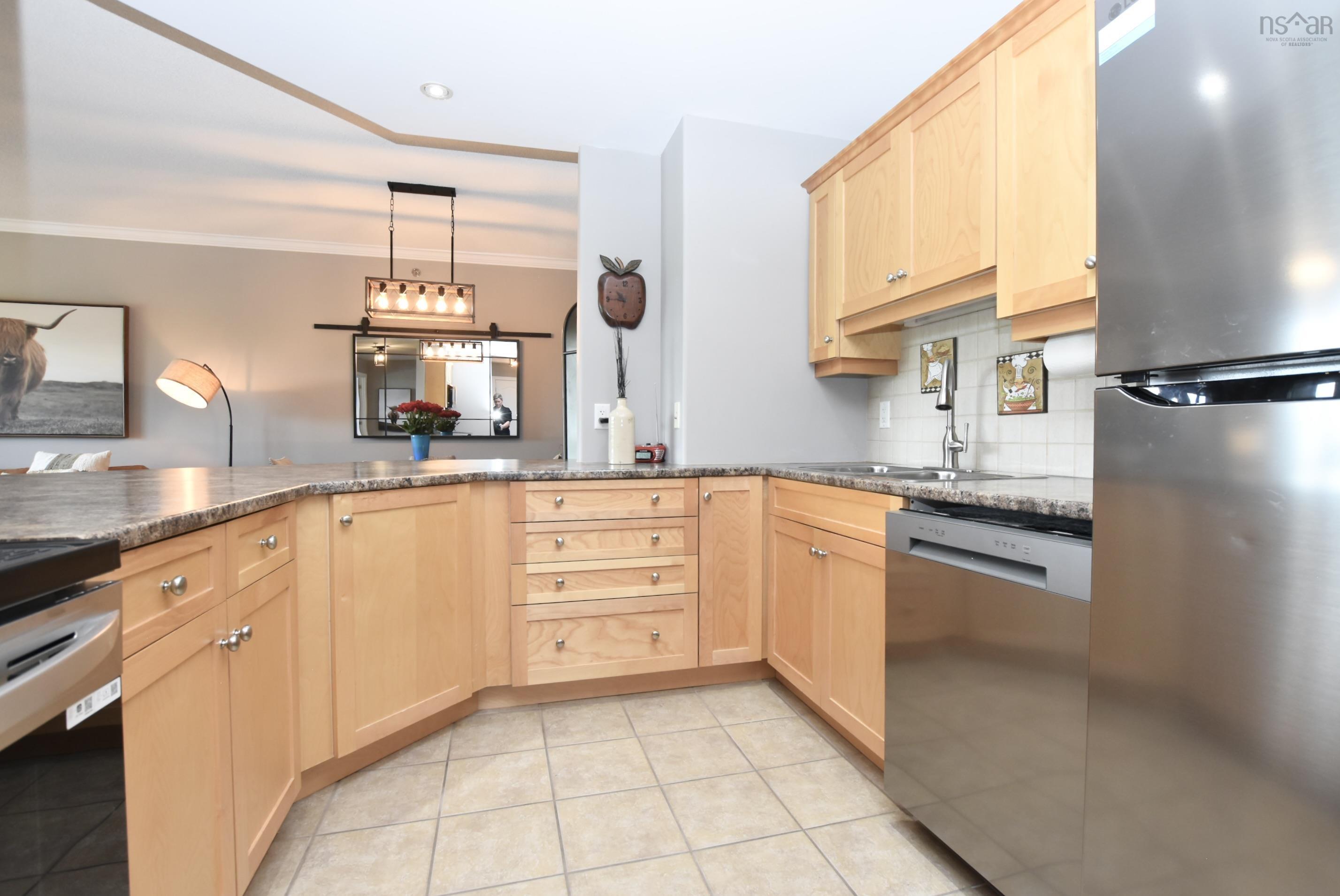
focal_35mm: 15
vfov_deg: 77.4
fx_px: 559
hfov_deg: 100.4
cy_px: 448
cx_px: 670
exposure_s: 1/60
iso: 800
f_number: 4.8
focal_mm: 10
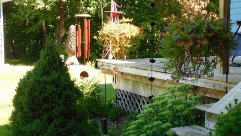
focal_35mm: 73
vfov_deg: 16.5
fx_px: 467
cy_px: 91
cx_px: 122
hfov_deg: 29.0
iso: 125
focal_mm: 11.7
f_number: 4.2
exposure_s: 1/80
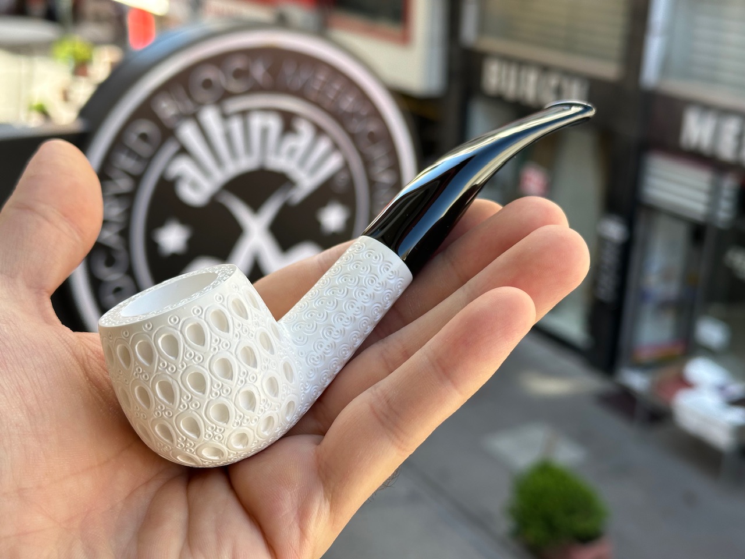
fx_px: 1033
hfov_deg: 39.7
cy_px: 280
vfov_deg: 30.3
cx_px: 372
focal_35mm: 48
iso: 64
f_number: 1.78
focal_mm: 6.86
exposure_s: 1/431
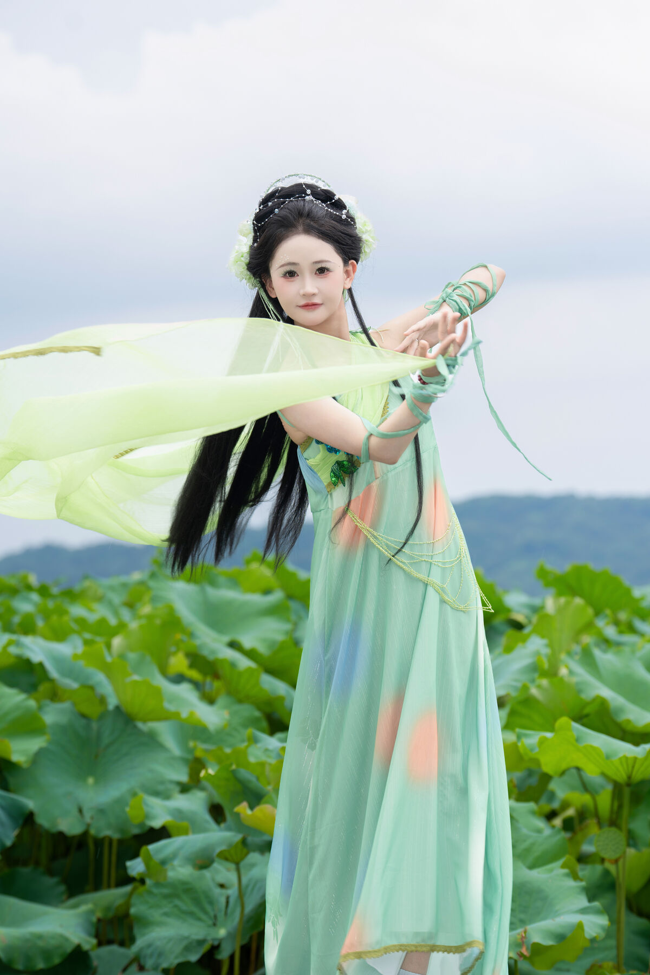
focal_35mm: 108
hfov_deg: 12.7
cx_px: 325
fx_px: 2925
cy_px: 488
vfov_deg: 18.9
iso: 200
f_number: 4.5
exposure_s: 1/250
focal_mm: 108
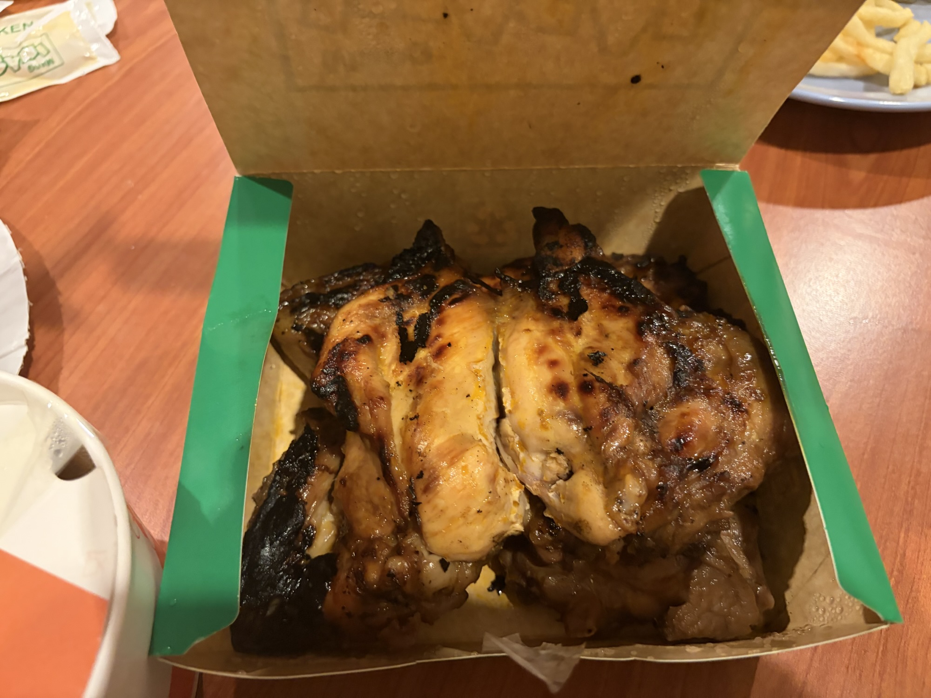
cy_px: 349
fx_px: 699
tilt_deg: -55.9
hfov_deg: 67.3
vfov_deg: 53.1
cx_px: 466
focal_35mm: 26
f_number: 1.6
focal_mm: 5.96
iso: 500
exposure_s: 1/30
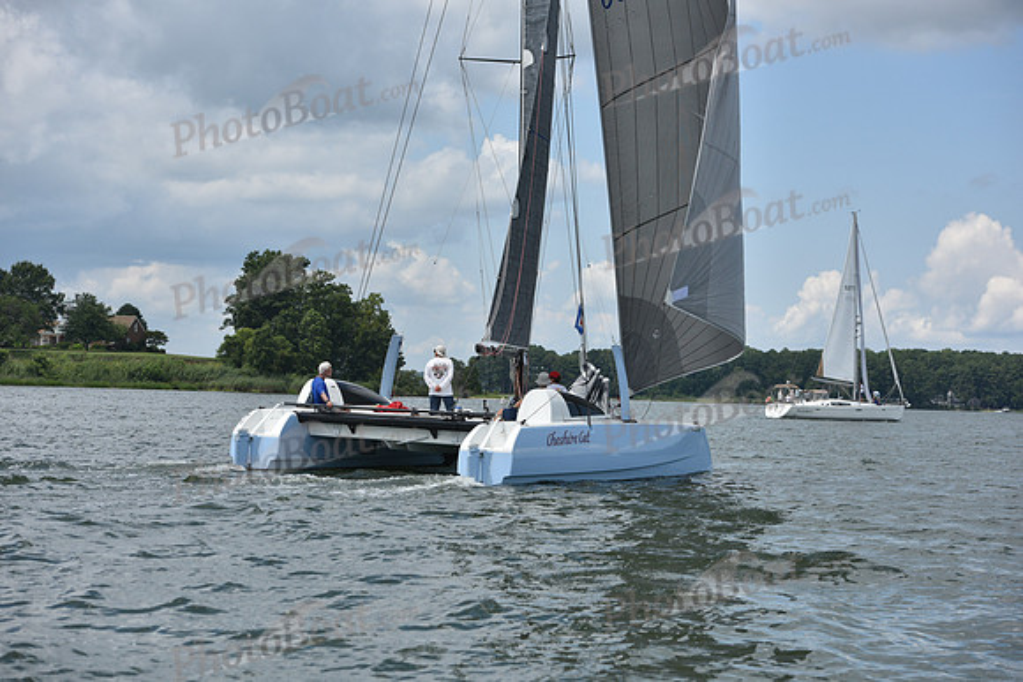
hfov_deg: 28.8
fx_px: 1990
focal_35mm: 70
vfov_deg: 19.5
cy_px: 341
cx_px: 512
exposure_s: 1/3200
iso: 320
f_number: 5
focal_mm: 70
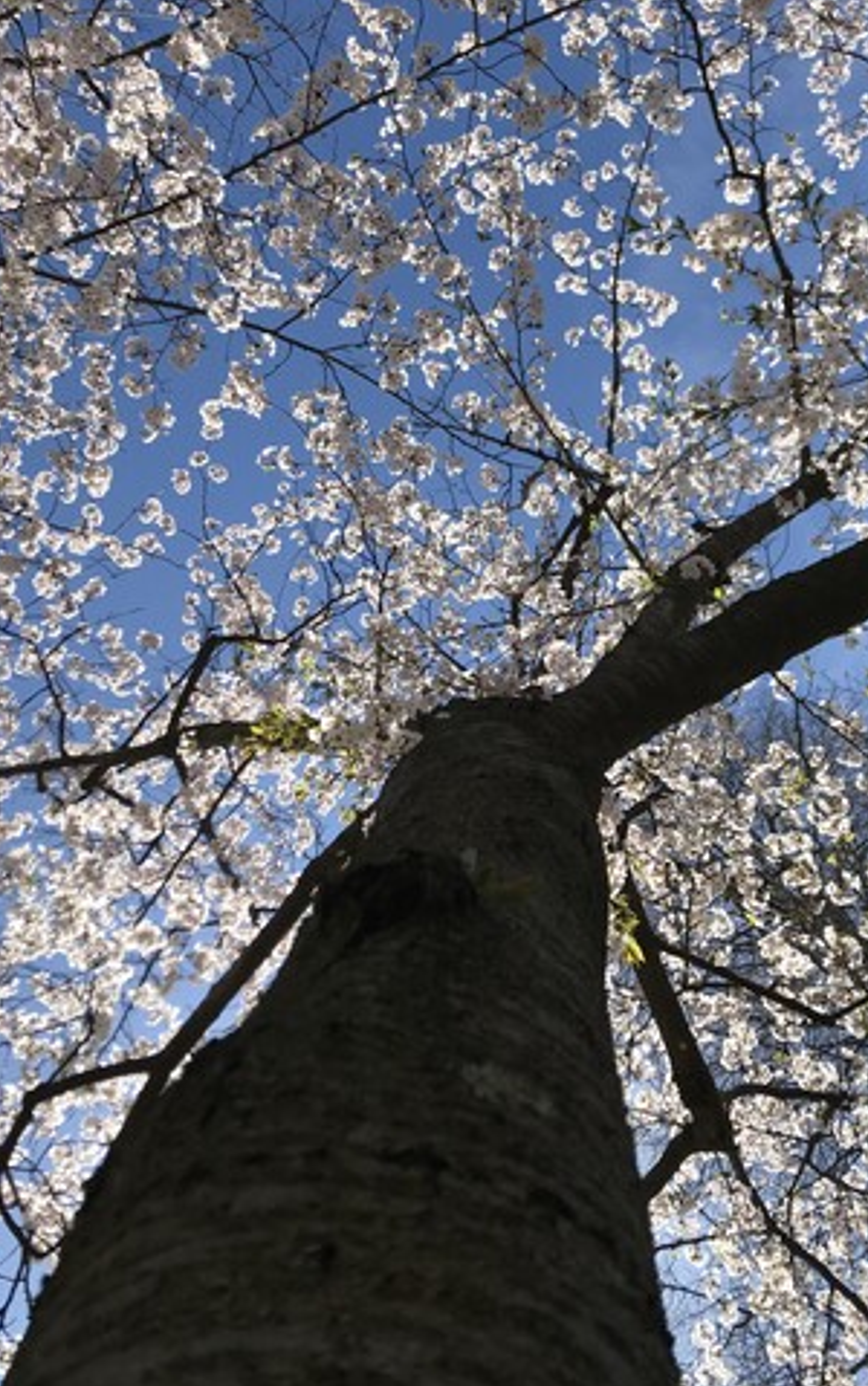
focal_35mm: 33
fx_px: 1247
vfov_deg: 58.1
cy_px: 693
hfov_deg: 38.3
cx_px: 506
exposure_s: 1/2336
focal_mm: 3.99
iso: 20
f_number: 1.8
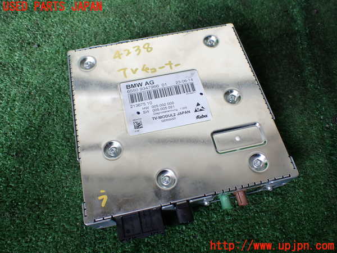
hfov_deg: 60.0
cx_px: 168
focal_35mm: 30
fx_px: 292
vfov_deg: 46.8
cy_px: 126
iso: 125
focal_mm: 5.4
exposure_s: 1/125
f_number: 2.3
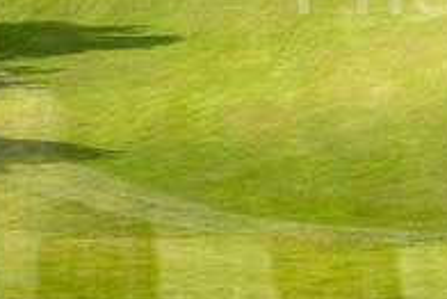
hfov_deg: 2.3
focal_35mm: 889
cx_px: 593
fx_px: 11046
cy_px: -129
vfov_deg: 1.5
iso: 200
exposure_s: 1/1250
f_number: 4.5
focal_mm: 300
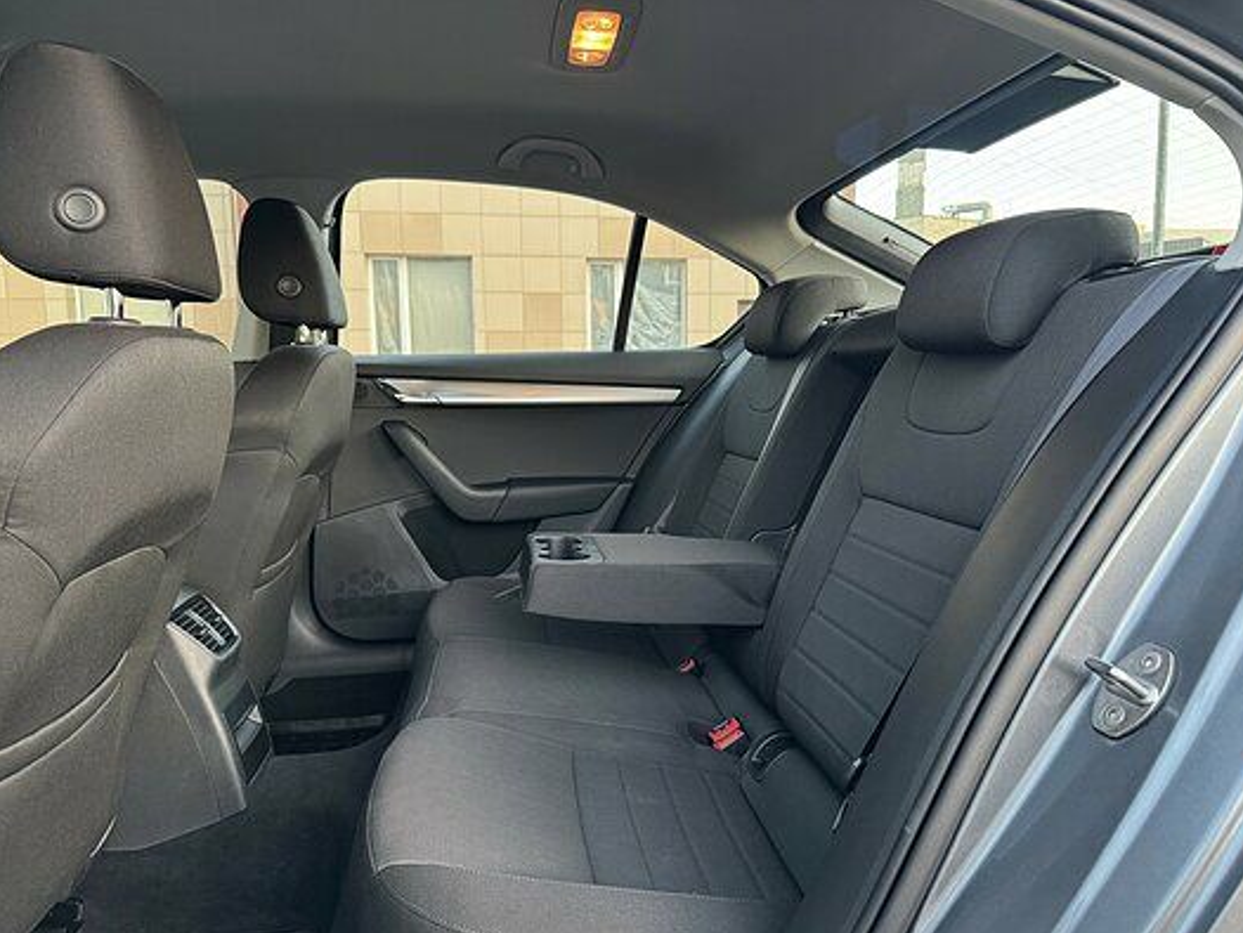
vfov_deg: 54.9
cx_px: 640
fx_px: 898
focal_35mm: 25
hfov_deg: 69.4
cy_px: 481
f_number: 1.78
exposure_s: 1/60
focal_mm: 6.76
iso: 400
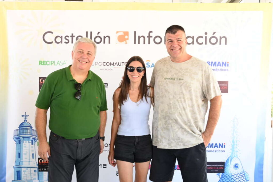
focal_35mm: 34
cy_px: 91
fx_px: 262
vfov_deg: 38.4
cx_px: 136
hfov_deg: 55.1
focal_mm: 34.5
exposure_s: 1/80
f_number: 5
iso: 400
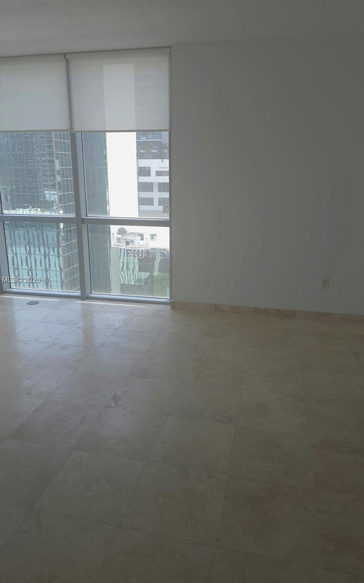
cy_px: 280
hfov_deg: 47.6
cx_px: 178
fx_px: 413
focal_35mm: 26
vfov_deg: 70.4
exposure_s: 1/60
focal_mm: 6.3
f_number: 1.7
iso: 16
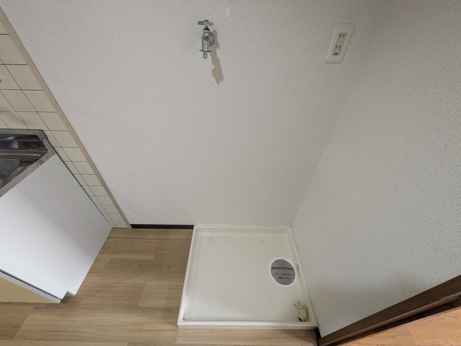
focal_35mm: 14
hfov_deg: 102.1
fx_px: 186
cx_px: 230
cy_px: 173
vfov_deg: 85.7
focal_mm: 1.83
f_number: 2.2
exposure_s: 1/24
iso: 254
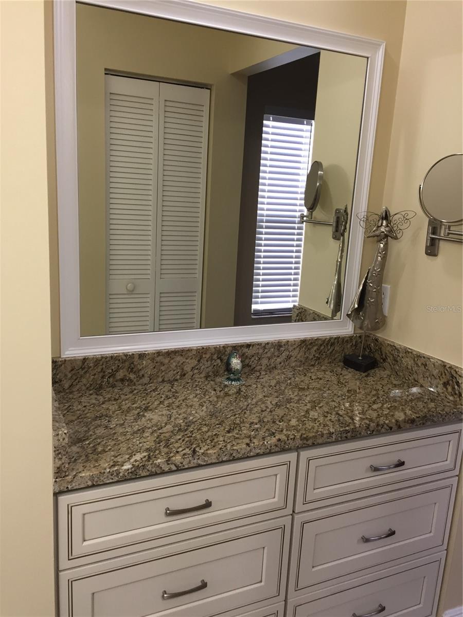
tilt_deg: -12.7
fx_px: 517
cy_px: 308
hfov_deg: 48.2
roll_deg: -2.5
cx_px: 232
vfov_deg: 61.7
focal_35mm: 29
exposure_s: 1/30
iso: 64
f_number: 2.2
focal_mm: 4.15
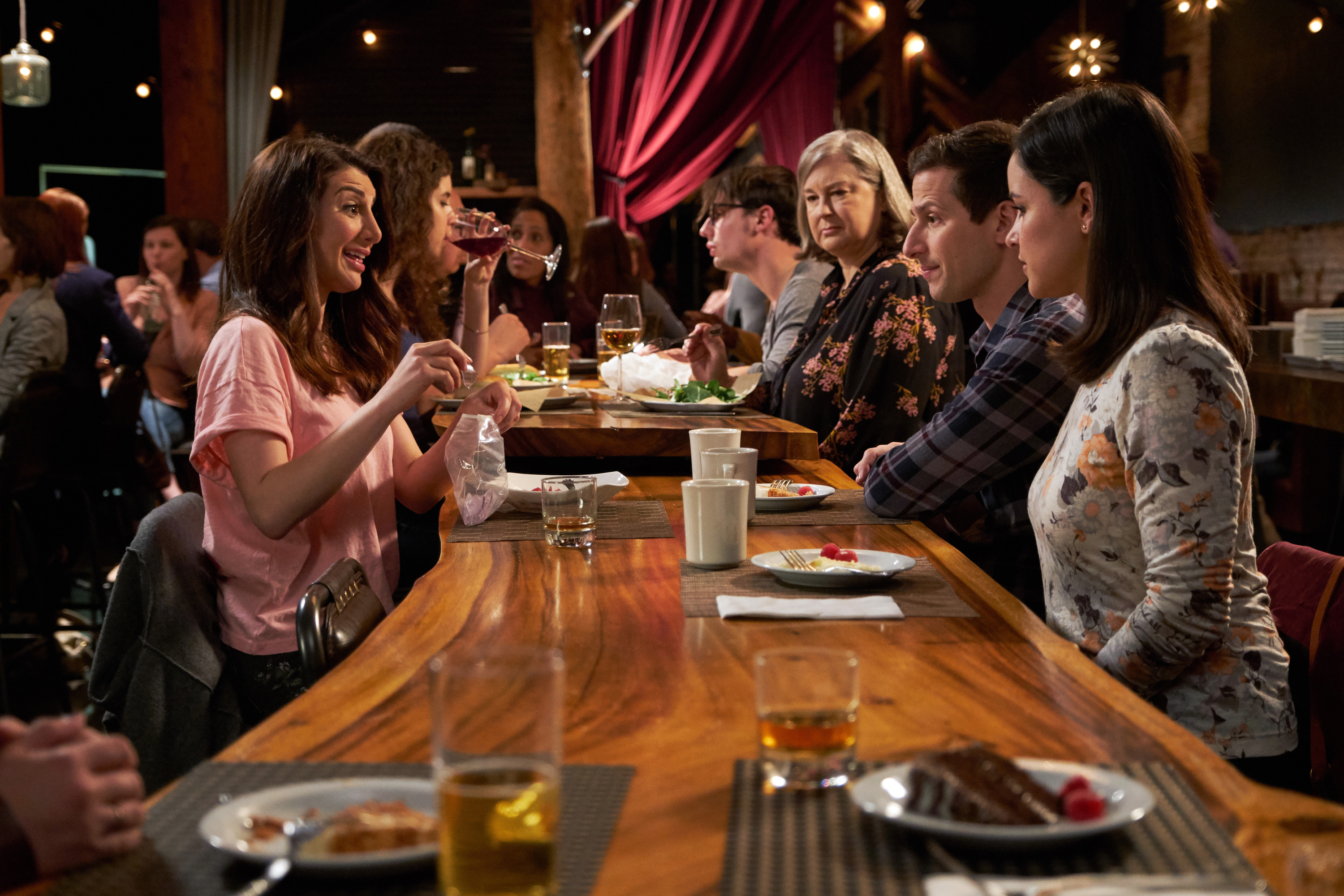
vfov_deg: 26.5
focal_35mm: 51
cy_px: 448
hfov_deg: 38.9
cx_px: 672
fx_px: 1904
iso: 3200
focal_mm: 34.2
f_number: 2.8
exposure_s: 1/125
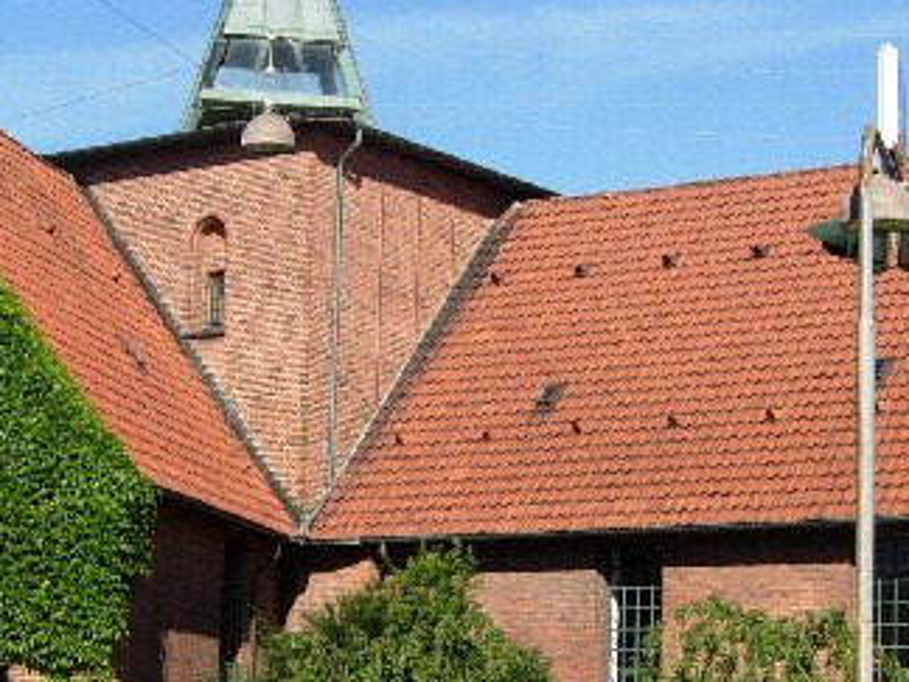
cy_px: 448
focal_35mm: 100
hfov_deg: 19.6
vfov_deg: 14.8
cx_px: 477
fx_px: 2626
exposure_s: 1/313
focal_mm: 7.5
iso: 50
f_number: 5.4
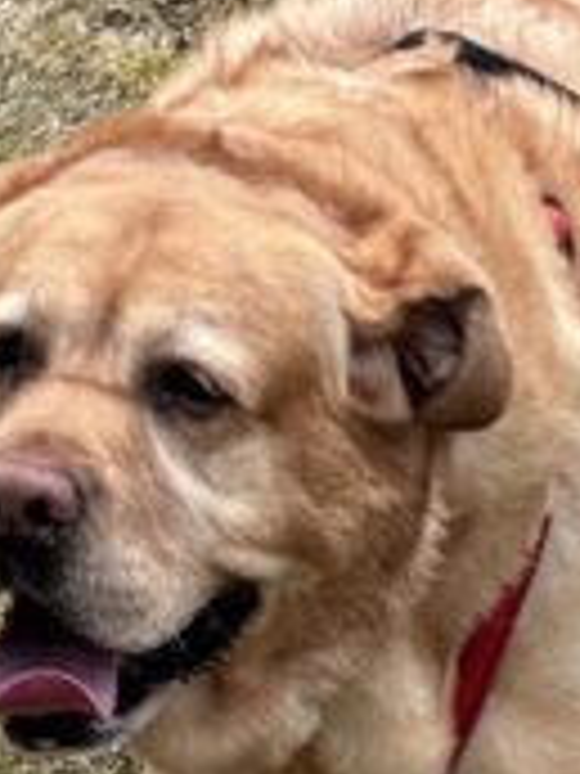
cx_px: -382
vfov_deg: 4.3
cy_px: 252
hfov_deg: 3.2
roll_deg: +1.0
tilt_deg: -19.8
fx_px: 10232
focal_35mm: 458
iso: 25
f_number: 2.8
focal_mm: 9
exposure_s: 1/321
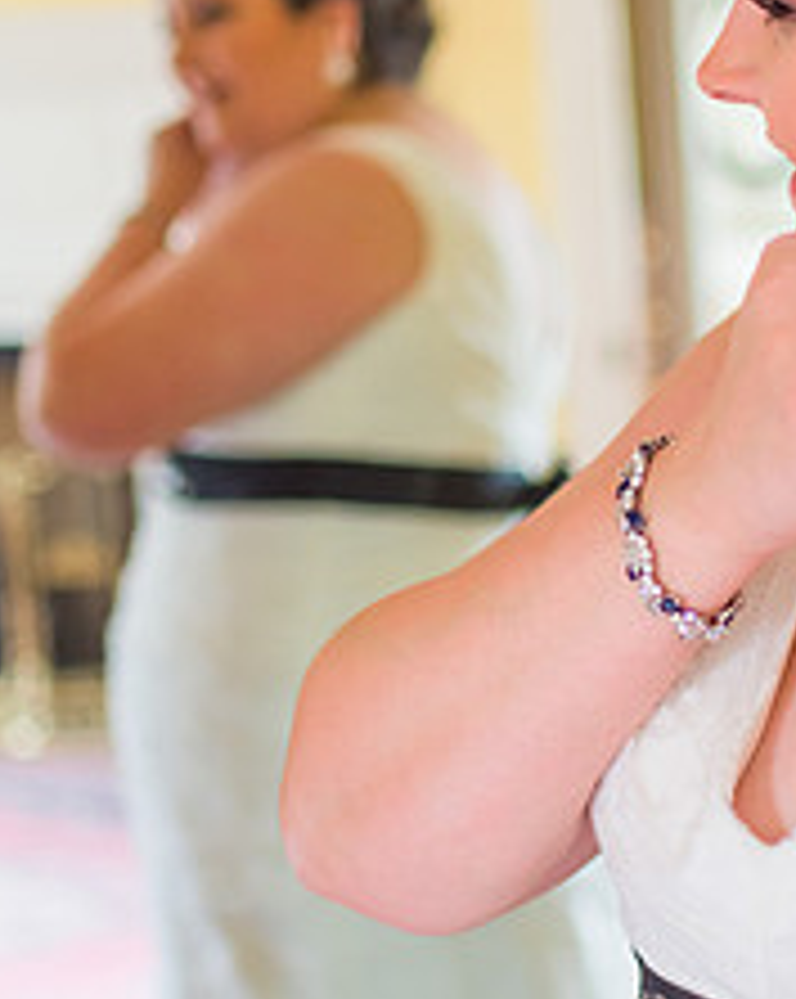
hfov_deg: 15.3
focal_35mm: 100
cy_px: 464
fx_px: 2951
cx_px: 621
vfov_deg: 19.2
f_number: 2
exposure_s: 1/125
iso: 640
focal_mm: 35
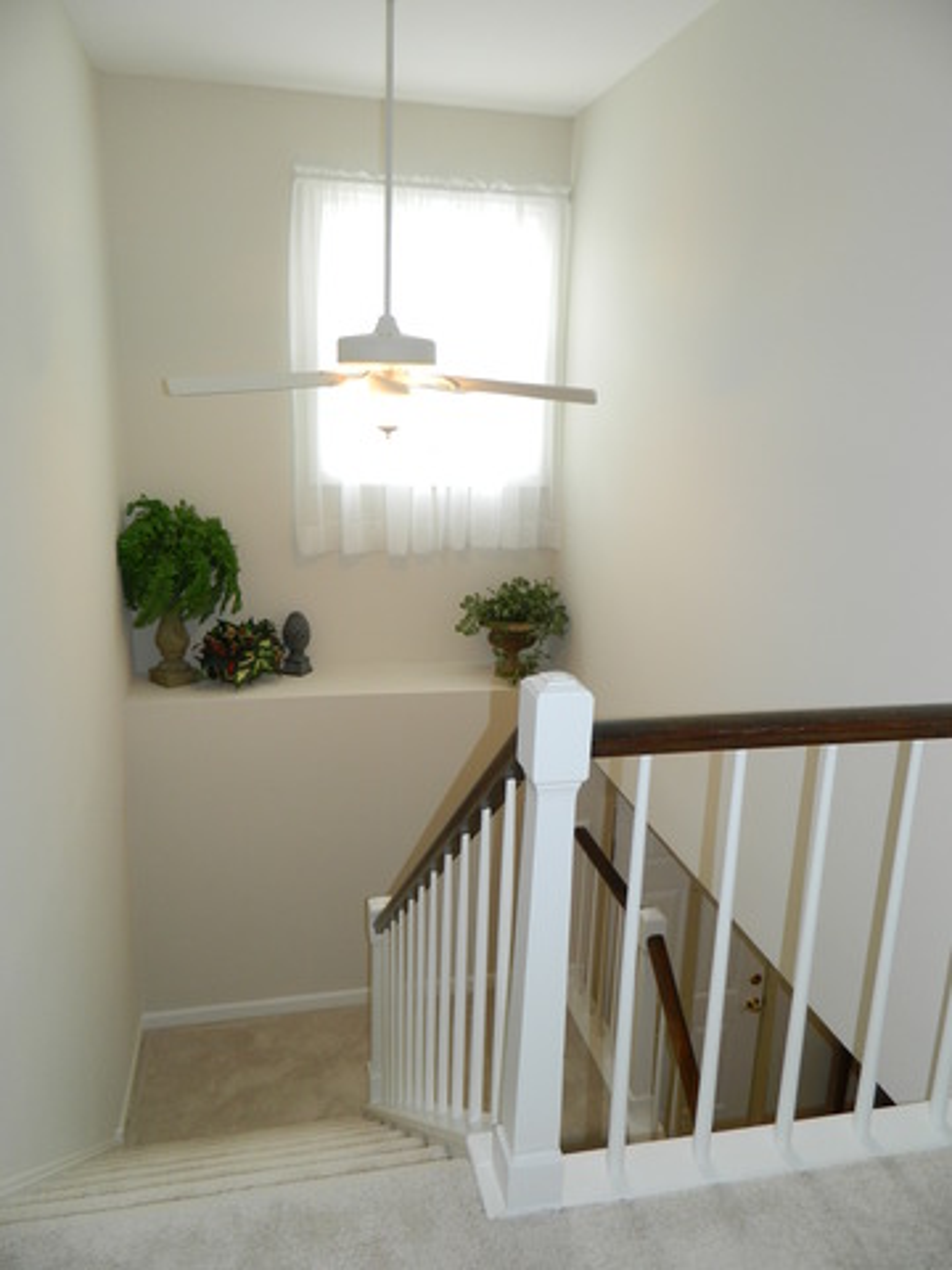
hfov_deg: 54.9
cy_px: 635
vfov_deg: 69.4
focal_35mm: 25
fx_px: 917
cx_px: 476
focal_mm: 4.5
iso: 125
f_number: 3.1
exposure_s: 1/30
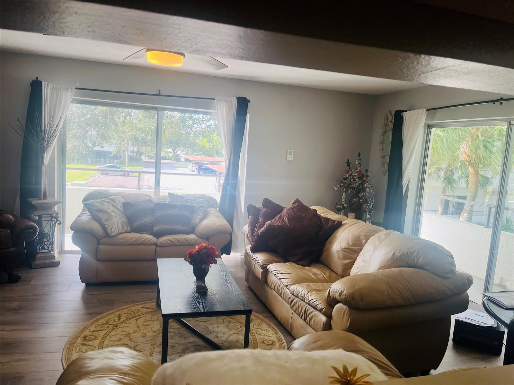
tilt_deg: -5.2
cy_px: 192
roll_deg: -3.3
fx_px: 386
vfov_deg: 53.1
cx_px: 257
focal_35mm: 26
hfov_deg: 67.3
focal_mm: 5.1
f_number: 1.6
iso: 40
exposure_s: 1/125
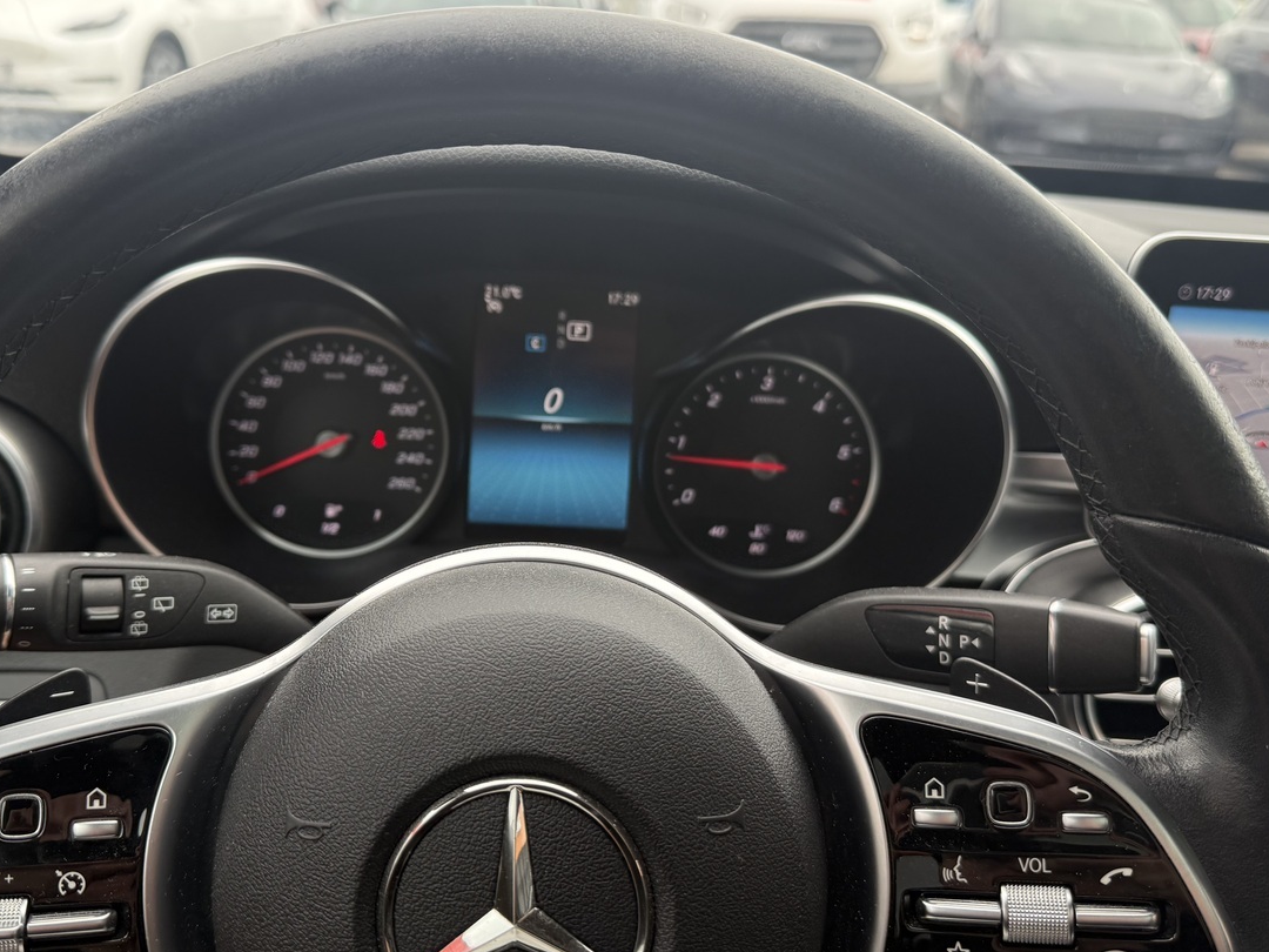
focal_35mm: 32
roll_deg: -1.8
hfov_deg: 56.8
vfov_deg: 44.1
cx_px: 586
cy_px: 447
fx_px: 1173
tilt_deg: -19.6
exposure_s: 1/318
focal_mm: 6.76
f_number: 1.78
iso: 100
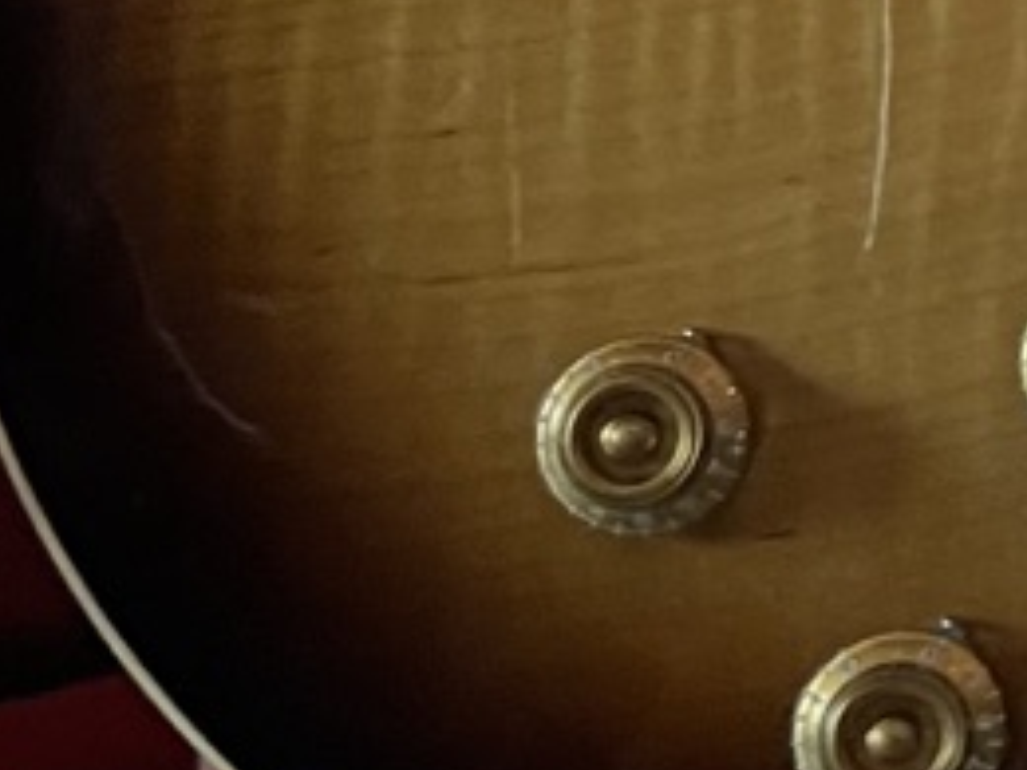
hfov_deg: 10.2
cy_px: -340
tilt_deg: +4.2
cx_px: 2686
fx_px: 4747
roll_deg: -1.8
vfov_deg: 9.1
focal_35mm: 160
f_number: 1.5
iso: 1000
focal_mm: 5.7
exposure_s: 1/25
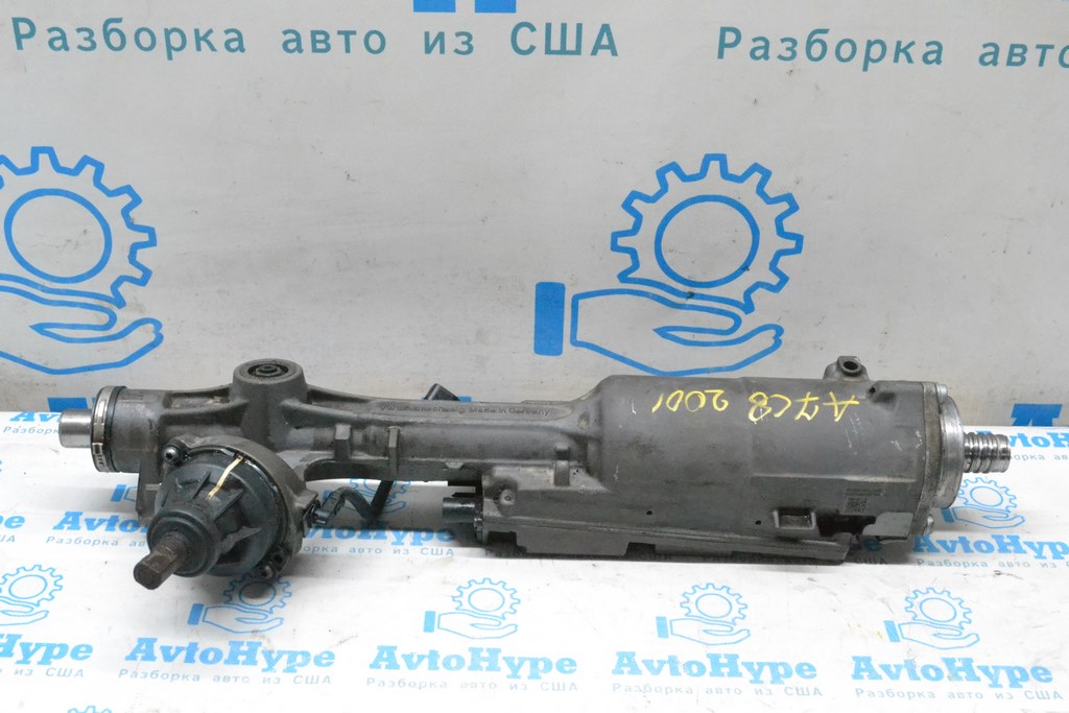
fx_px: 1336
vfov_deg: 29.9
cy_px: 356
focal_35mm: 45
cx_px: 534
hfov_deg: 43.6
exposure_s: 1/125
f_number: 10
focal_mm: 30
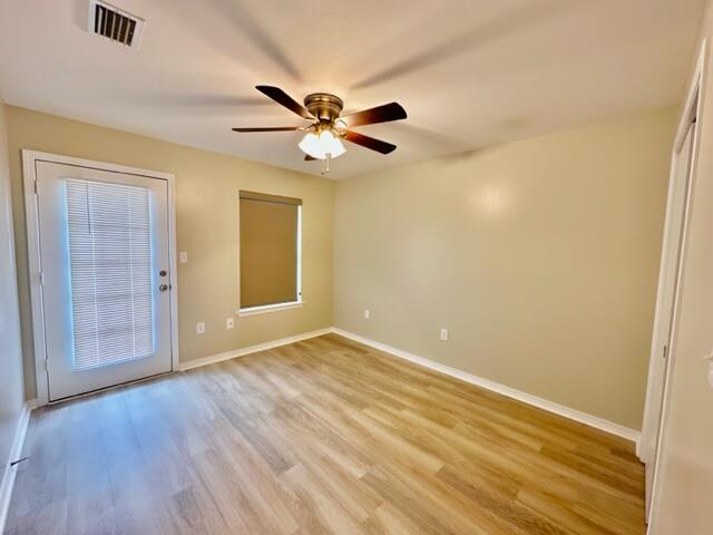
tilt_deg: -4.6
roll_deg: -1.4
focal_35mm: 14
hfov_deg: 102.1
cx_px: 356
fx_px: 288
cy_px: 268
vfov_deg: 85.7
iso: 250
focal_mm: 2.22
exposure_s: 1/60
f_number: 2.2
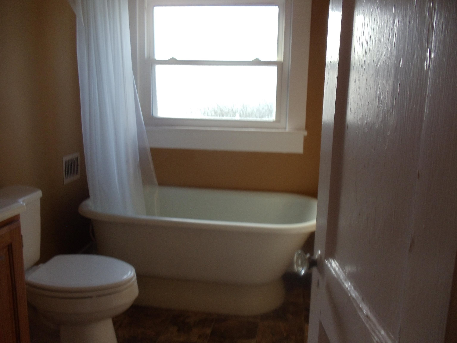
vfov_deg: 32.9
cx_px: 228
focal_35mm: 44
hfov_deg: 42.9
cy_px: 172
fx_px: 581
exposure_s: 1/30
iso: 100
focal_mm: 6
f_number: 3.5
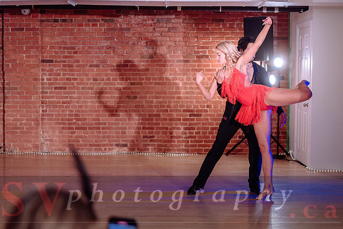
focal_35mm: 70
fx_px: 667
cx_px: 172
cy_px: 114
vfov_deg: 19.5
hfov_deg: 28.8
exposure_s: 1/320
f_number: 2.8
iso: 1600
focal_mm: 70
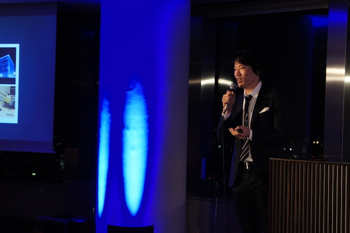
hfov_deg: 23.2
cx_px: 159
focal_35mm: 88
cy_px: 120
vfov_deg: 15.6
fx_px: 851
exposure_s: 1/125
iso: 1600
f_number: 5
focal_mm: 51
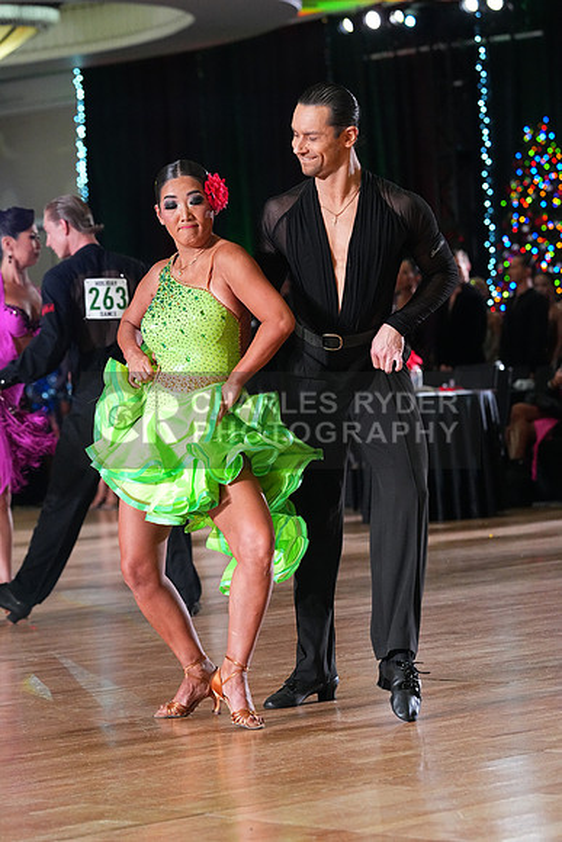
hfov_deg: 10.8
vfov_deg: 16.1
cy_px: 421
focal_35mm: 127
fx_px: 2972
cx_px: 281
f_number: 5
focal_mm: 127
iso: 8000
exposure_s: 1/400
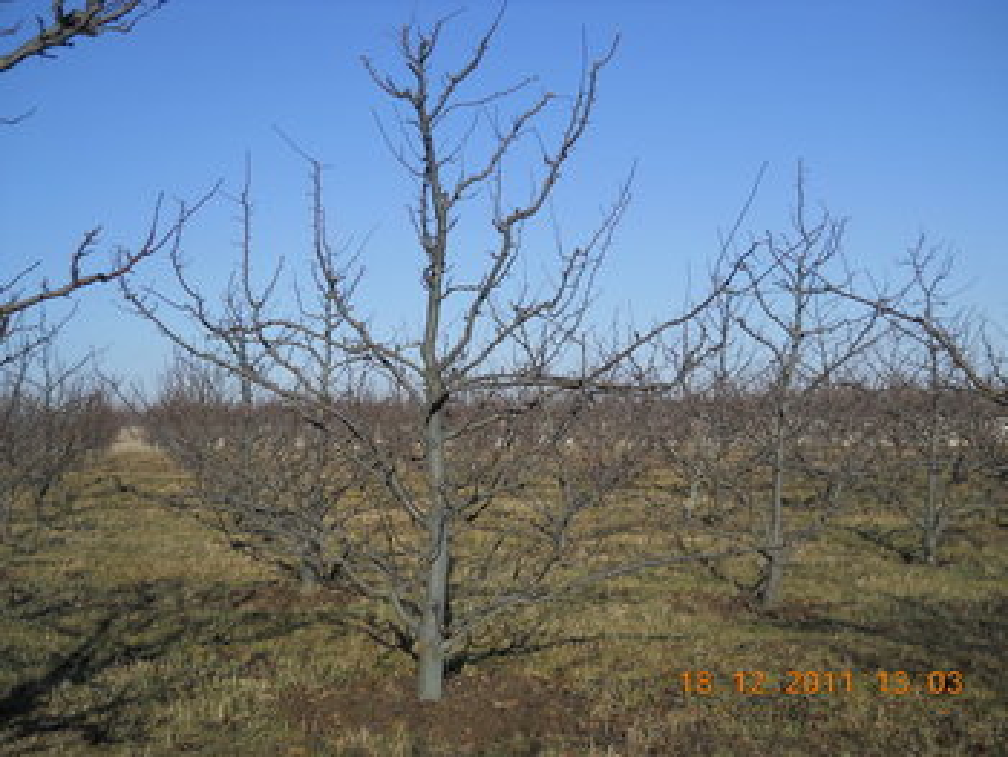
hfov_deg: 45.7
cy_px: 378
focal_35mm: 41
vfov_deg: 35.2
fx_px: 1195
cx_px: 504
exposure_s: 1/500
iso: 80
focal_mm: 6.72
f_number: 5.5
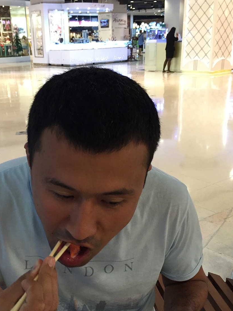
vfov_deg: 44.4
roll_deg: +3.1
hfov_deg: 34.2
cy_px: 194
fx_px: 377
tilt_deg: -20.2
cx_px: 85
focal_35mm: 42
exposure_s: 1/33
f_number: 2.2
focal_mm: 4.15
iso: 160
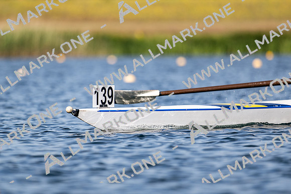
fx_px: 4847
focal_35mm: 600
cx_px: 146
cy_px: 97
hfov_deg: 3.4
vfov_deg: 2.3
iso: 160
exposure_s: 1/2500
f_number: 4.5
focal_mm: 400
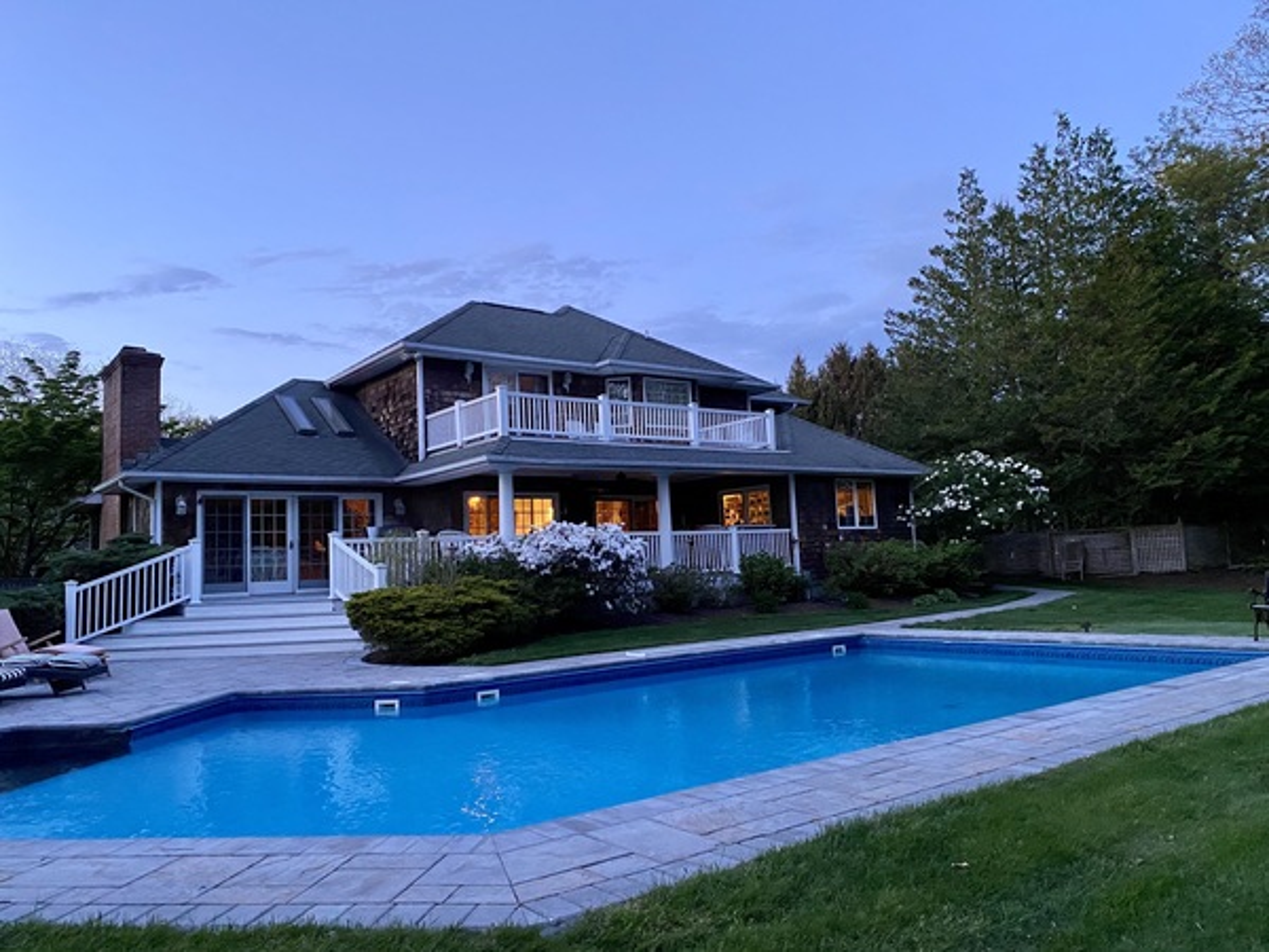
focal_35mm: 26
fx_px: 953
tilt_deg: +5.0
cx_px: 634
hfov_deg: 67.3
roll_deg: +2.2
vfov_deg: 53.1
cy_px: 476
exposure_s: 1/52
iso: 500
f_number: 1.8
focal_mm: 4.25
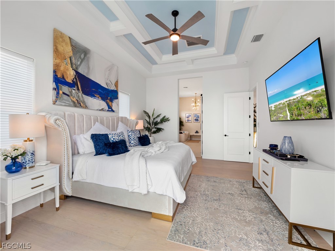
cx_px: 168
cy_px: 126
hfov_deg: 102.1
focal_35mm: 14
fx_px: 135
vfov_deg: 85.7
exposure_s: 1/10
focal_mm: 7
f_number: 7.1
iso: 200
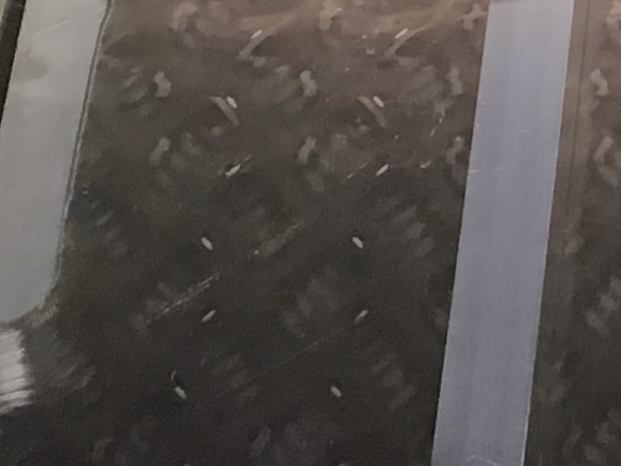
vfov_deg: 7.0
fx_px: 3623
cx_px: 1104
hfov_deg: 9.4
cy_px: -565
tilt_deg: -52.7
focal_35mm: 202
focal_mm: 4.15
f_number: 2.2
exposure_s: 1/33
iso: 50
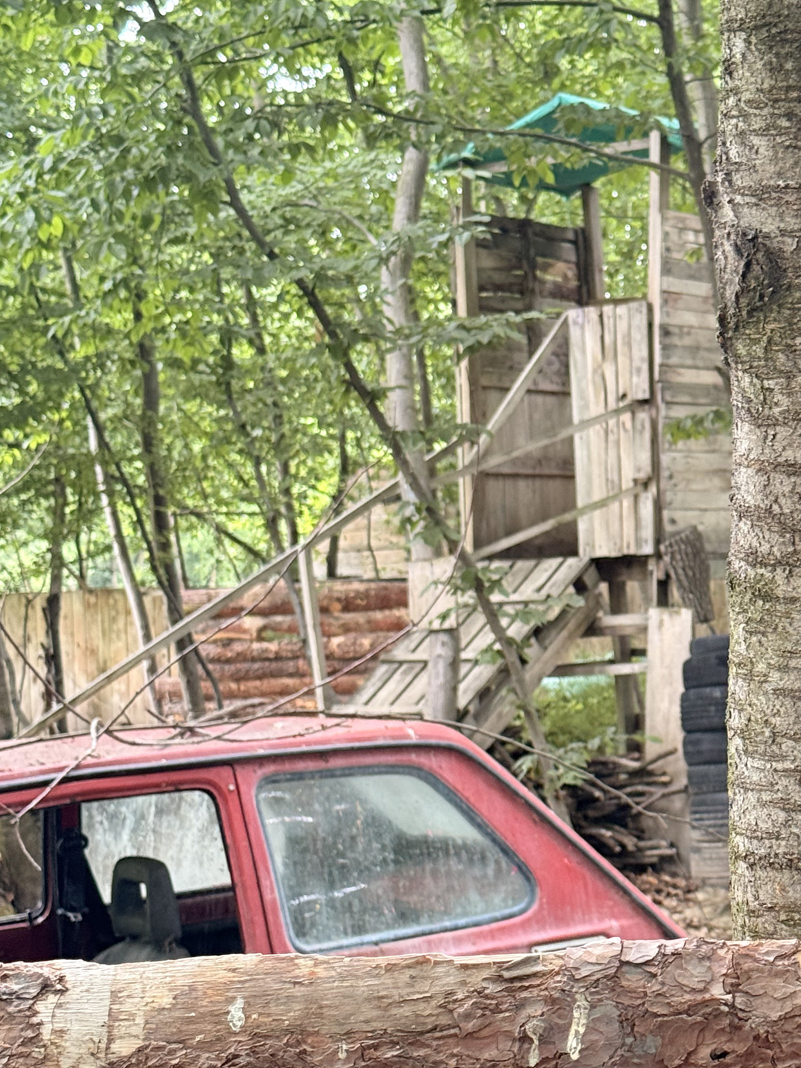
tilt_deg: +0.6
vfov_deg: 23.8
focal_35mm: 82
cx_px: 644
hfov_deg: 17.8
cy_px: 564
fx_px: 2530
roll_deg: +1.3
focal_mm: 6.76
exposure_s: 1/48
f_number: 1.78
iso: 250
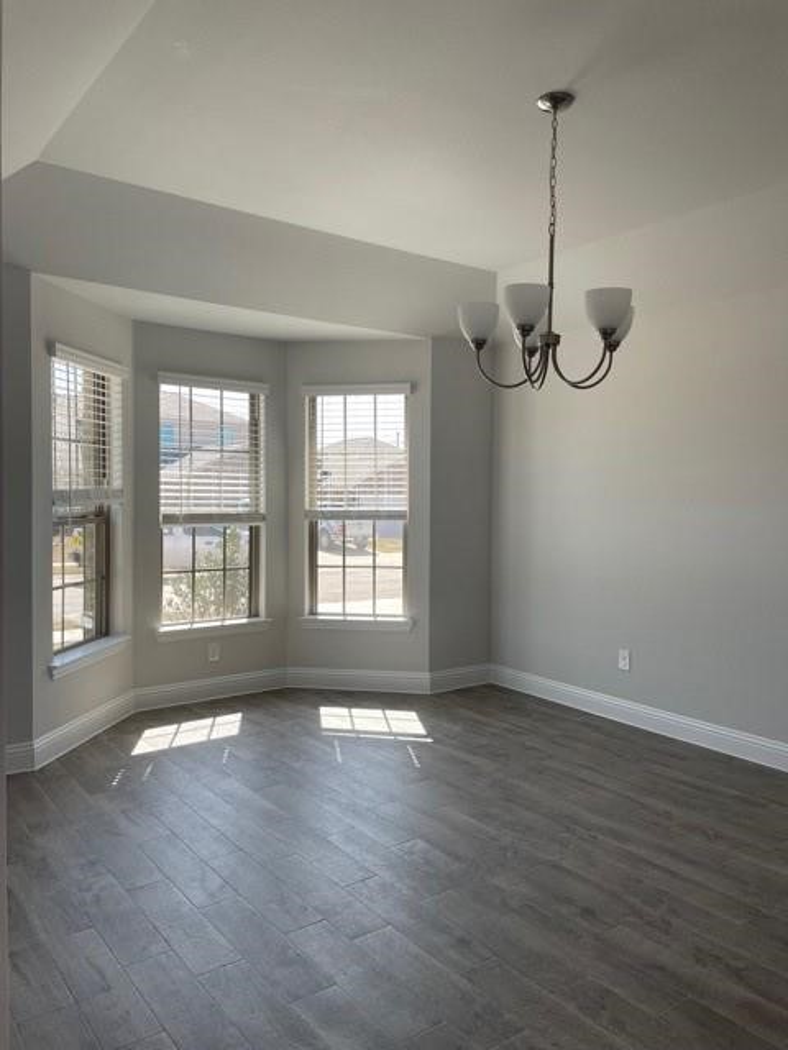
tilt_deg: -1.3
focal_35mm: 26
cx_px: 394
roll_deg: +0.1
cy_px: 525
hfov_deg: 53.1
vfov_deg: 67.3
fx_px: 789
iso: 32
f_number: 1.6
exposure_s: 1/254
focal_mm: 4.2
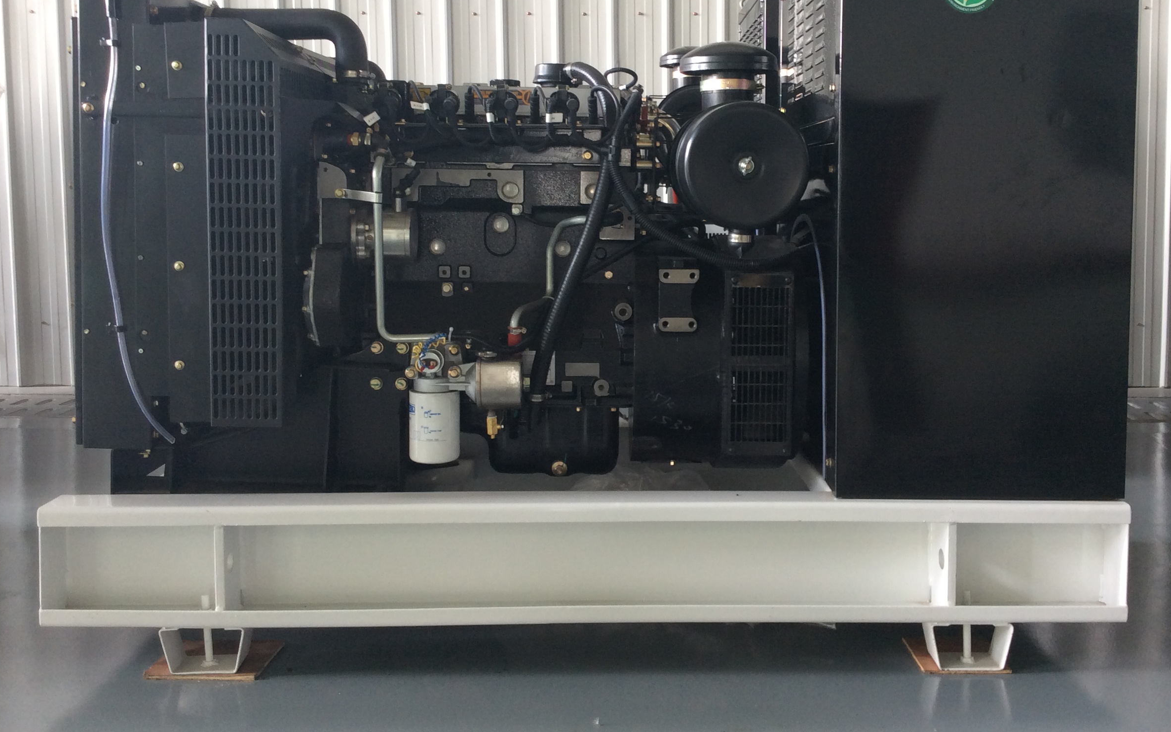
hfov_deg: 52.7
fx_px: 1181
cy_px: 274
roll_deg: +0.9
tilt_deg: -4.5
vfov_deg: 34.3
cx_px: 617
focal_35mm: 37
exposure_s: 1/25
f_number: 2.4
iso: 32
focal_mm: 3.3
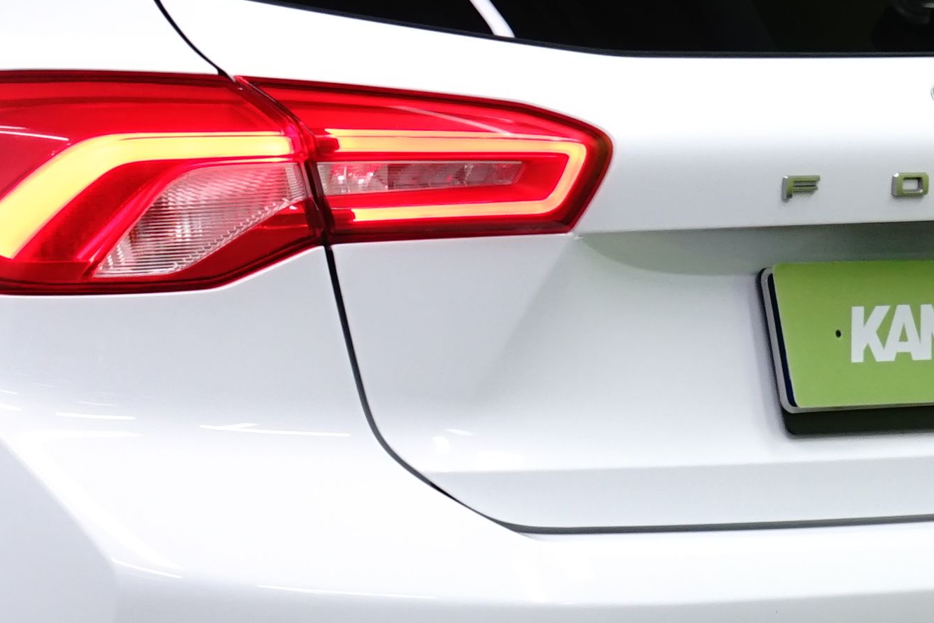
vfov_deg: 4.3
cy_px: 121
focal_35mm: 316
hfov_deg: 6.5
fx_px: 8198
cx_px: -328
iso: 500
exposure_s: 1/6
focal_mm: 70
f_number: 10
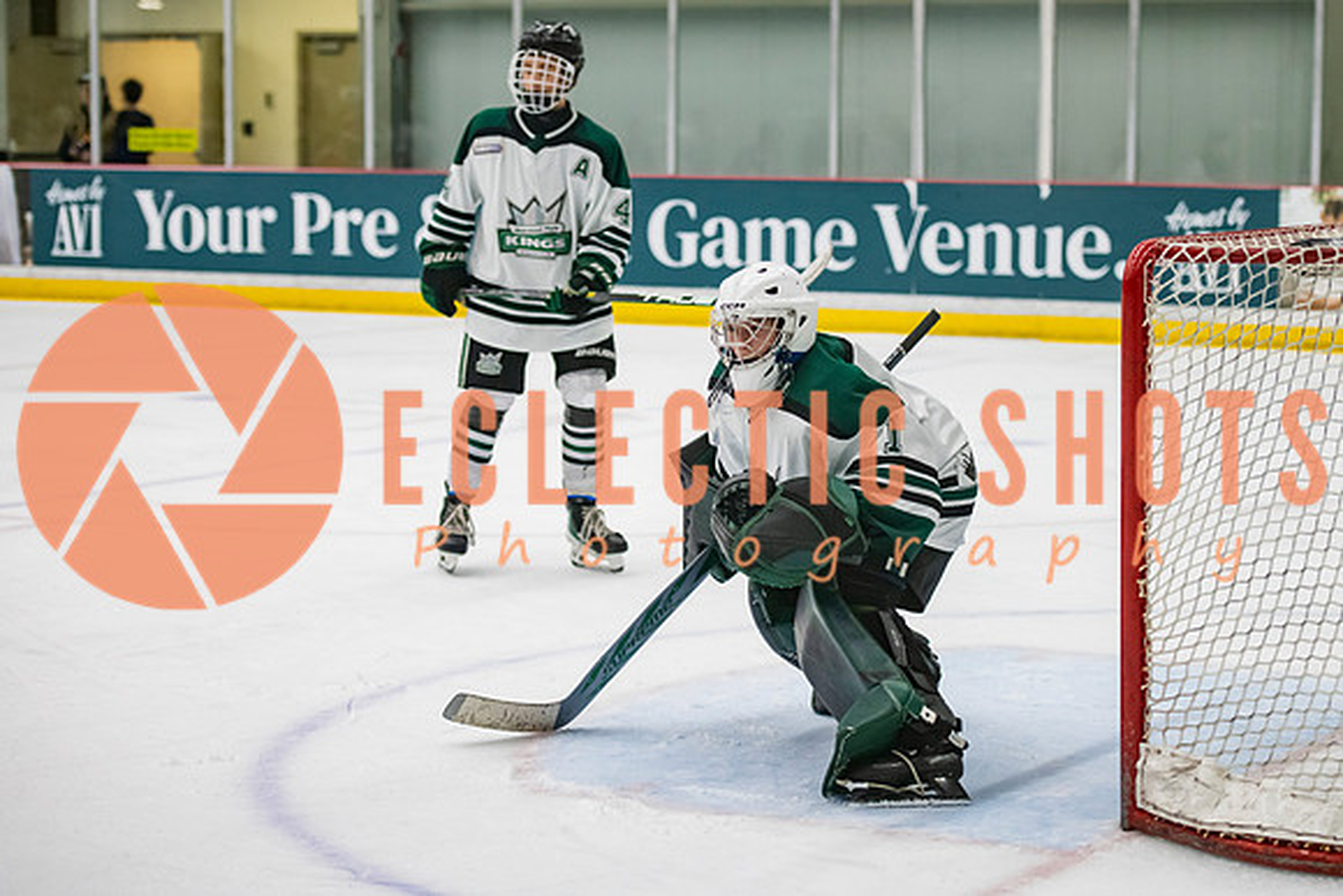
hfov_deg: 21.0
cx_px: 734
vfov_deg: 14.1
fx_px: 3625
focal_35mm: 97
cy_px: 427
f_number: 3.2
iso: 2000
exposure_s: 1/640
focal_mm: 82
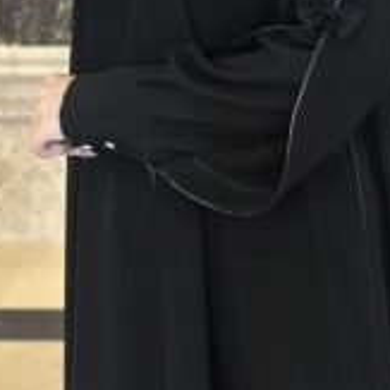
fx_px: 1326
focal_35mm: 104
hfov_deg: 16.7
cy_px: -38
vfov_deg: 16.3
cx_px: 227
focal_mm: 6.86
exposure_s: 1/33
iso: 400
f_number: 1.78
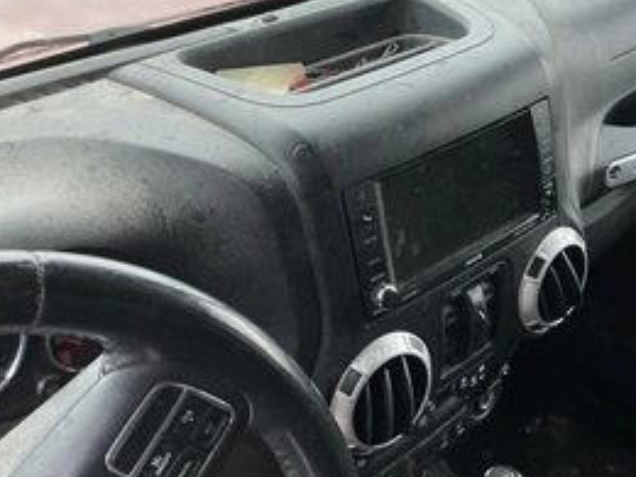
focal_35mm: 43
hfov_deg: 43.8
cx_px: 360
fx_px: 790
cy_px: 193
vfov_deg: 33.5
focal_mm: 3
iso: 64
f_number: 1.8
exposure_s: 1/109
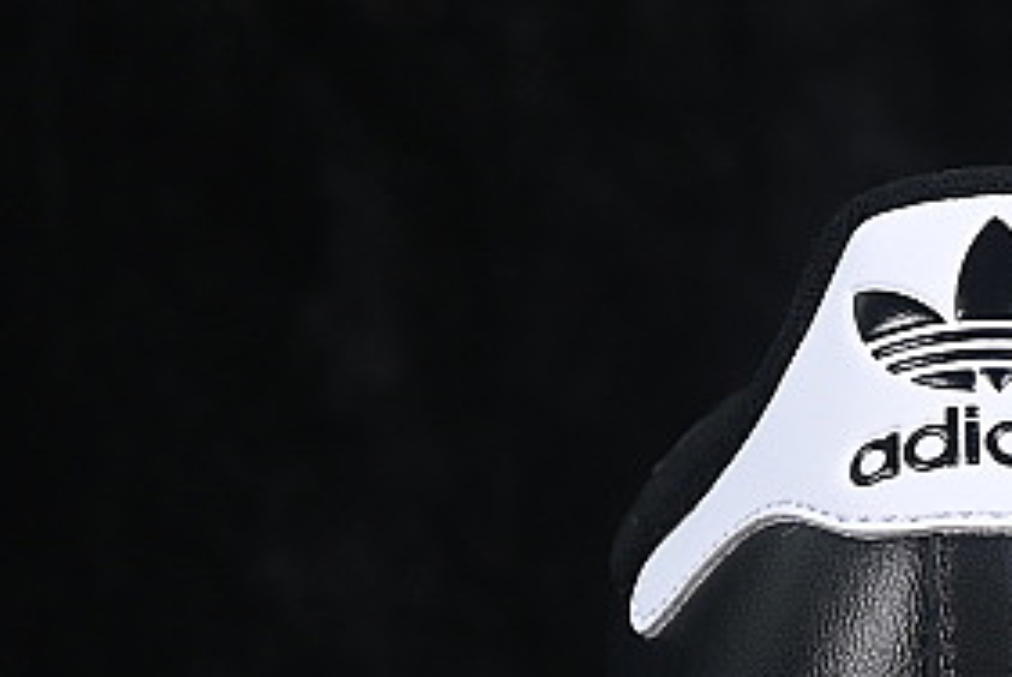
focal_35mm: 288
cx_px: 1397
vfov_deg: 4.8
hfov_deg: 7.1
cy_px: 425
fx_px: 8104
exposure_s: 1/60
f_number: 6.3
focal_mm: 50
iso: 160
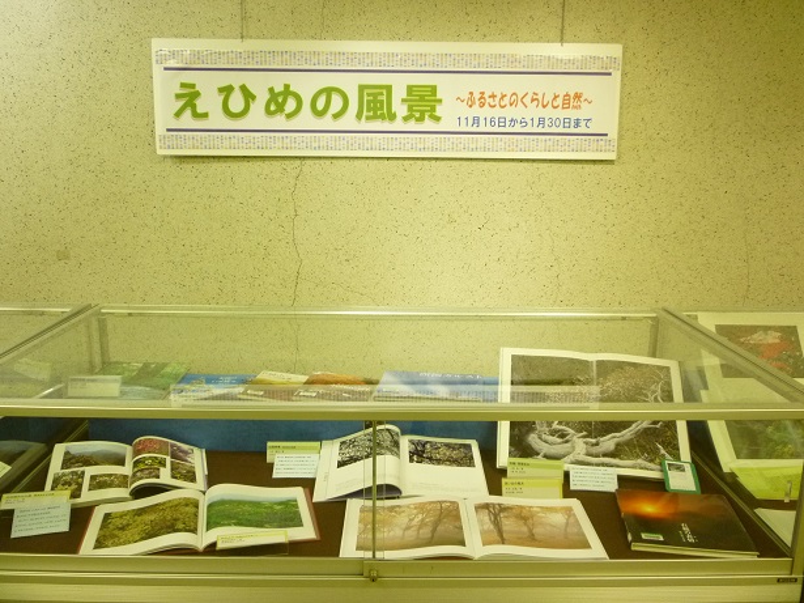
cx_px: 402
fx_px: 673
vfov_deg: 48.2
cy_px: 302
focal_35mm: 29
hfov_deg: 61.7
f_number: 3.3
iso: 400
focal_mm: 5.2
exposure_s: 1/30
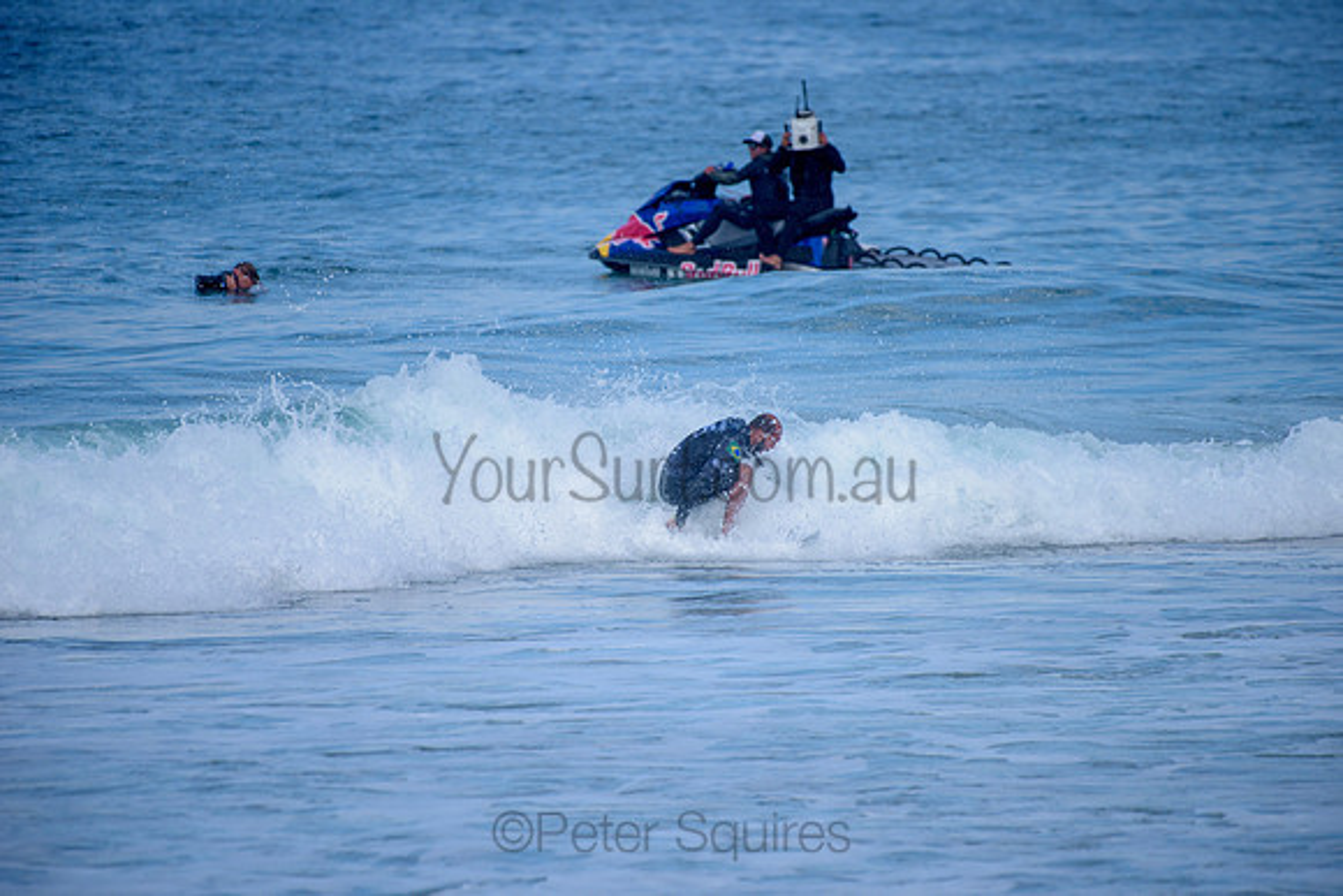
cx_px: 672
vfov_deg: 2.8
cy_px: 448
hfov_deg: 4.1
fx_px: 18660
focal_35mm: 500
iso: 200
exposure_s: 1/2000
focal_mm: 500
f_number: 5.6
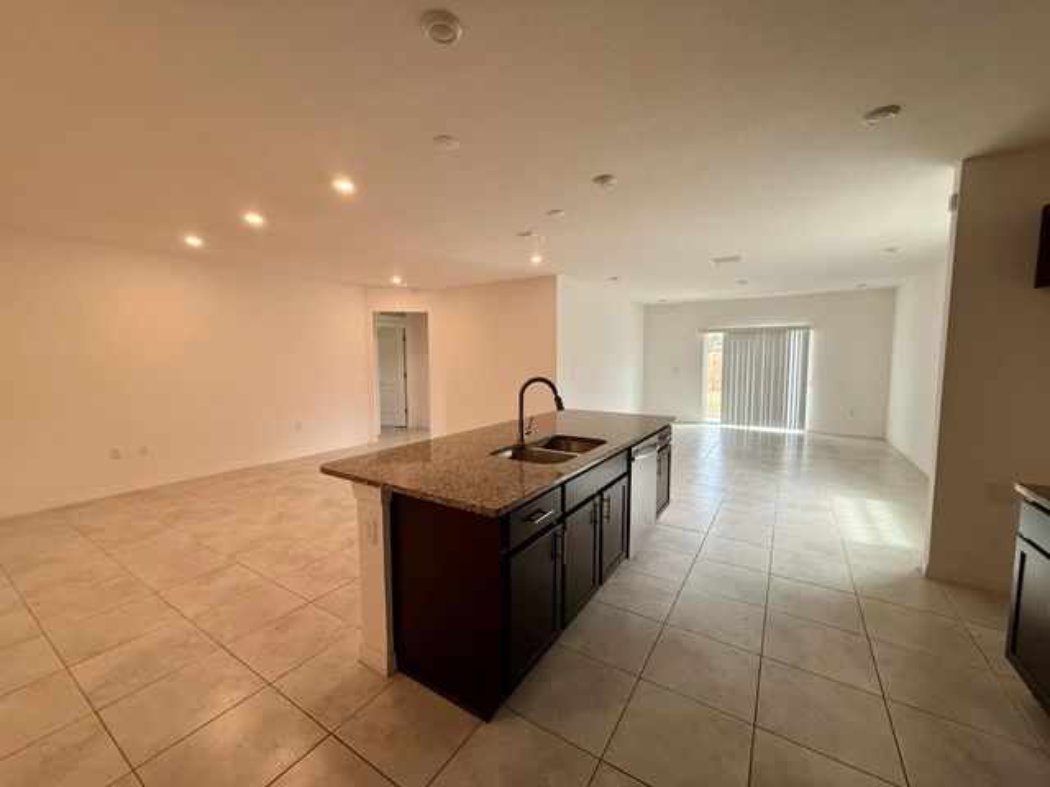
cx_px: 525
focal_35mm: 14
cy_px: 394
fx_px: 425
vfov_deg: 85.7
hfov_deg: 102.1
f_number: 2.2
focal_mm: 2.22
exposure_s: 1/120
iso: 160
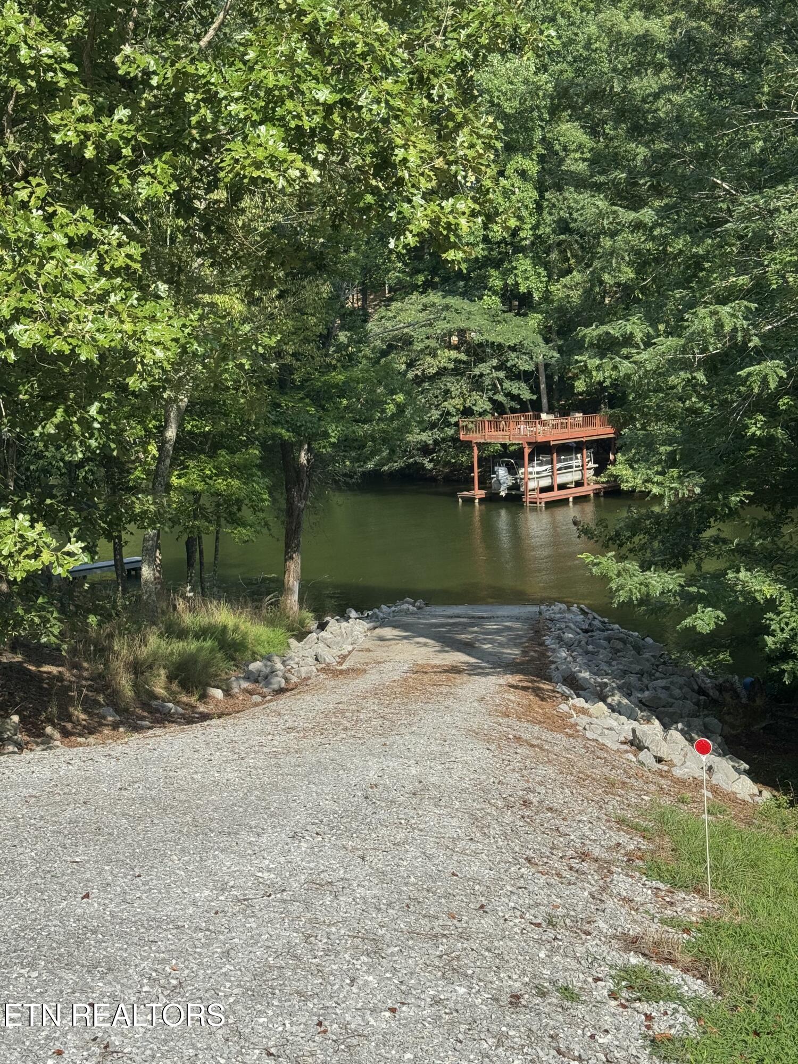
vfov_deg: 39.7
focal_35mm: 48
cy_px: 532
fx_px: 1475
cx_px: 399
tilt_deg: -7.2
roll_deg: +1.4
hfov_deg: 30.3
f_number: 1.78
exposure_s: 1/2959
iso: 64
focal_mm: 6.76
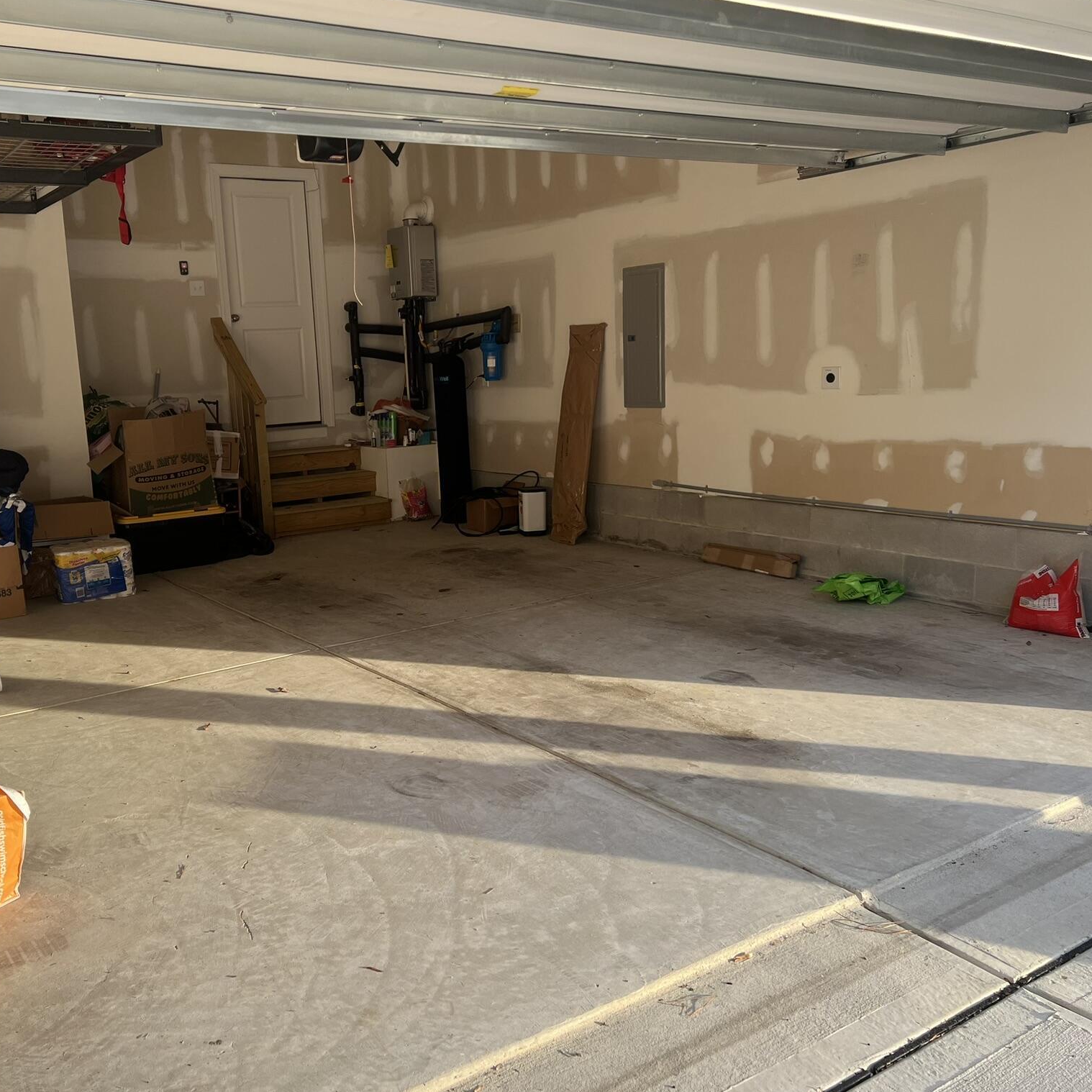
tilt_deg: -8.4
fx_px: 1106
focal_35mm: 31
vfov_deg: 52.5
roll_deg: +2.6
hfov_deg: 52.1
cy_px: 548
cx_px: 427
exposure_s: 1/402
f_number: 1.5
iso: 50
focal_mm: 5.7
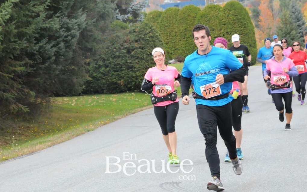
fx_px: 1351
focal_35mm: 162
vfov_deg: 8.1
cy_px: 96
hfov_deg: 13.0
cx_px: 154
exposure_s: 1/400
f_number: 13
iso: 2500
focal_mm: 105
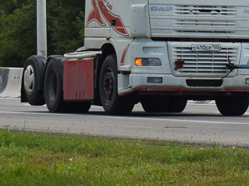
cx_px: 357
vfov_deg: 6.3
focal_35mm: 233
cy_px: -94
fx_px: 1675
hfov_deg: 8.3
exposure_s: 1/1000
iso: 400
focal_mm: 46
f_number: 7.1
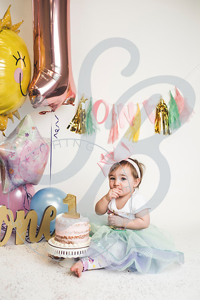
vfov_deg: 39.6
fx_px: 417
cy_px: 150
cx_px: 100
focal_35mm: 50
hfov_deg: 27.0
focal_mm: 50
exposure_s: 1/160
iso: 200
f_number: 2.8
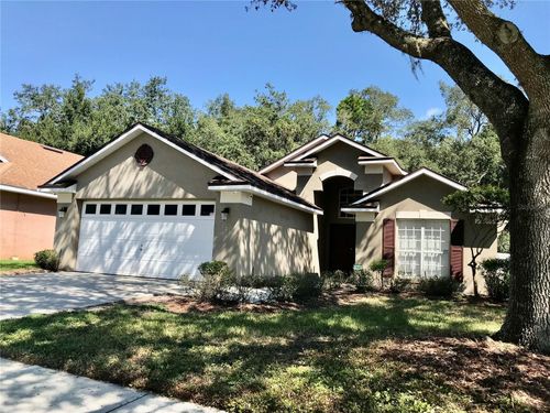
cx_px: 275
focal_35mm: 28
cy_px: 206
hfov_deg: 63.4
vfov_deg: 49.7
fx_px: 445
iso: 20
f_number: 1.8
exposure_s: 1/1114
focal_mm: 3.99
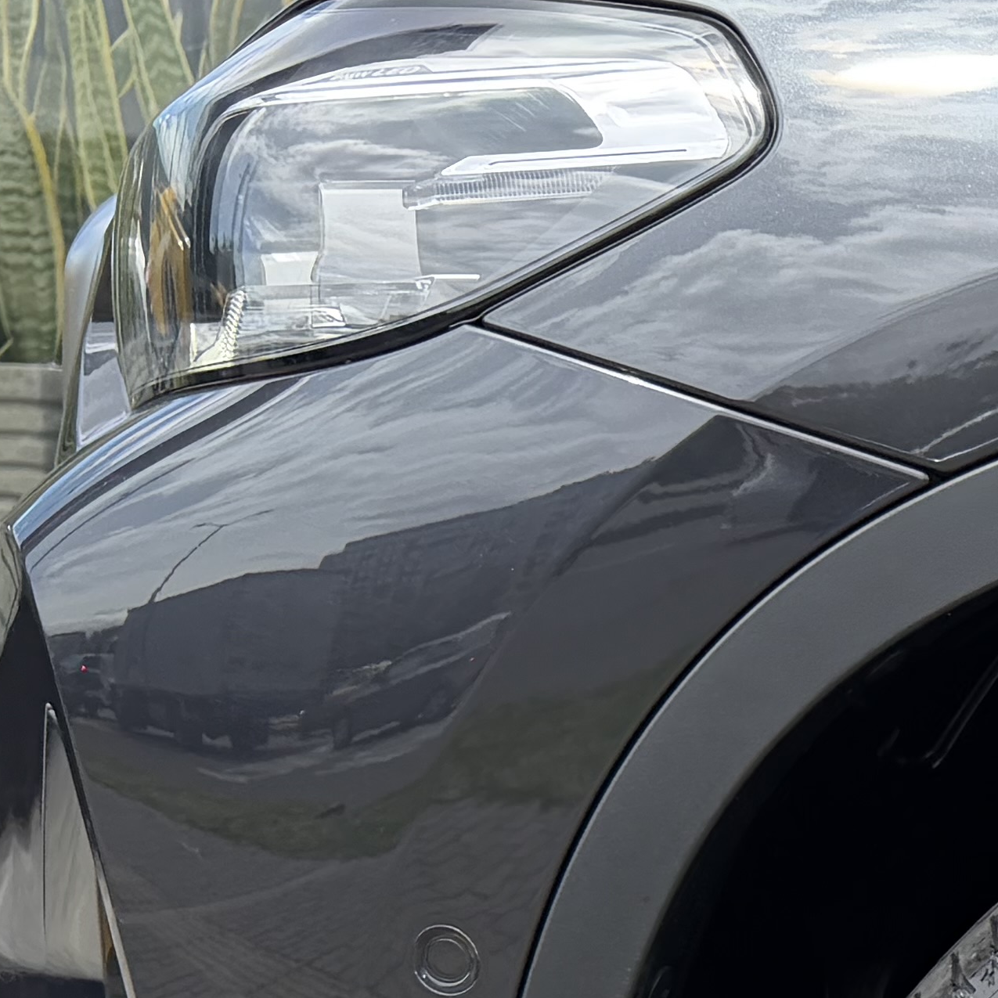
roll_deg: -3.7
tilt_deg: -10.0
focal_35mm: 95
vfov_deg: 17.5
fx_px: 3099
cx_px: 1786
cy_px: 1180
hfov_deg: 15.7
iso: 100
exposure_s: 1/1949
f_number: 1.78
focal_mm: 6.76
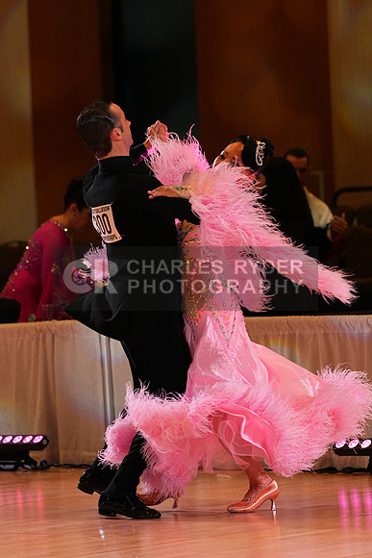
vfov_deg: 10.3
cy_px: 279
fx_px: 3098
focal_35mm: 200
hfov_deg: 6.9
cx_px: 186
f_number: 5
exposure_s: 1/320
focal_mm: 200
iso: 4000
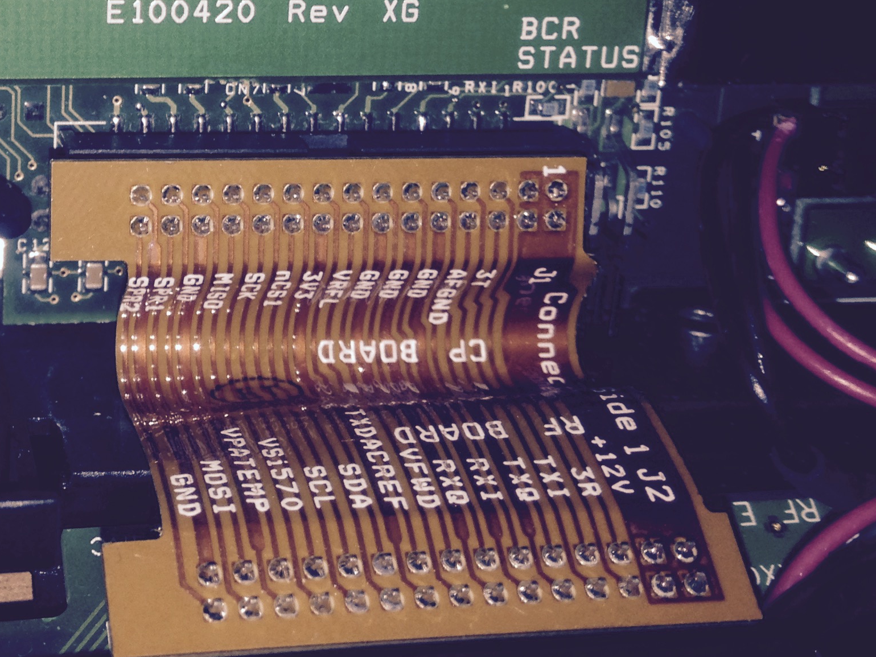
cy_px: 91
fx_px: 1771
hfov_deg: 27.2
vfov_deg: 20.7
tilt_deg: -51.7
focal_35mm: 70
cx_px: 165
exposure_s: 1/177
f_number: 2.4
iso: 50
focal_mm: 4.12
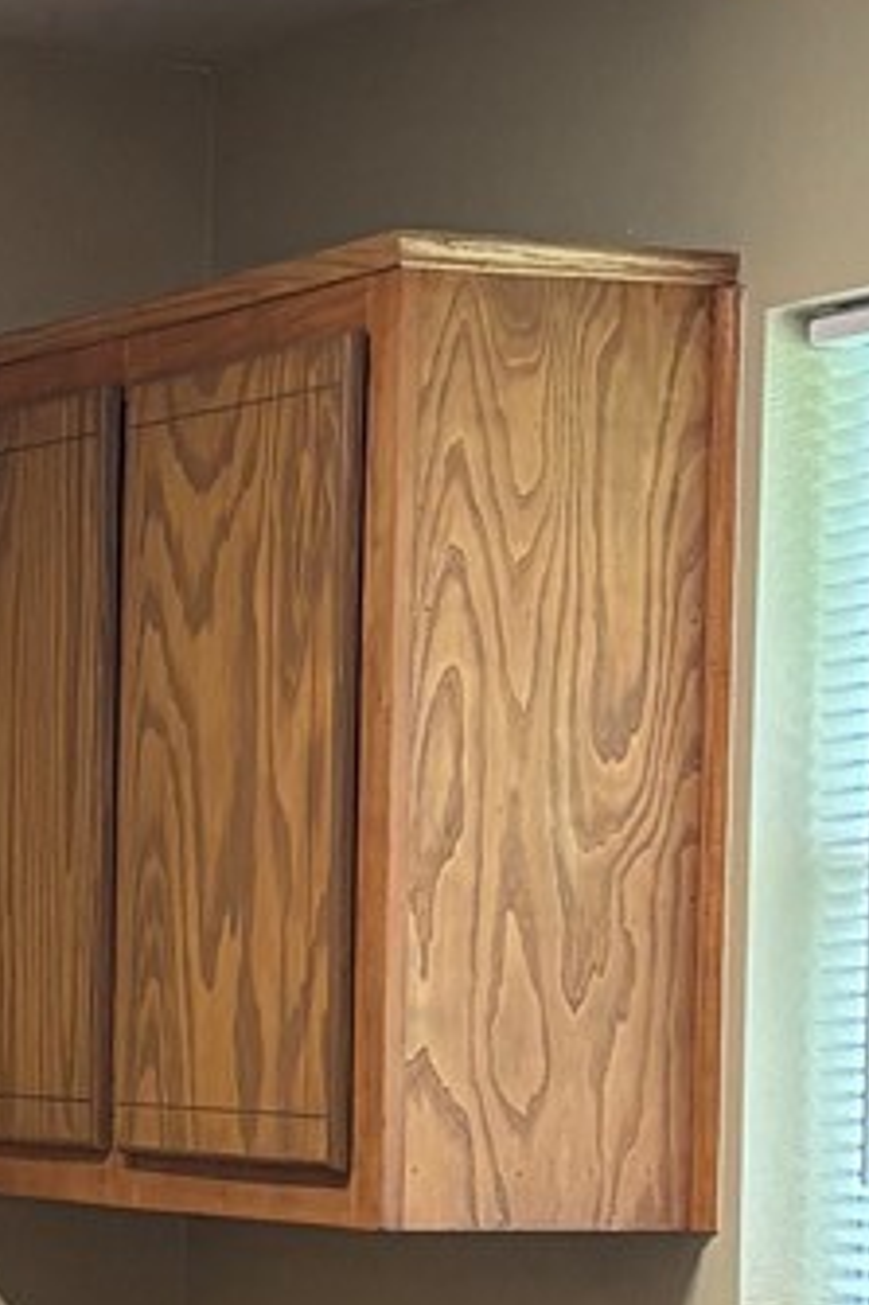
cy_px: 1196
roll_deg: -1.4
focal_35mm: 155
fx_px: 5618
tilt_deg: -2.9
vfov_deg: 13.1
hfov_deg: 8.8
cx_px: -90
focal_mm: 5.96
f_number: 1.6
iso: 200
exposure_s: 1/60
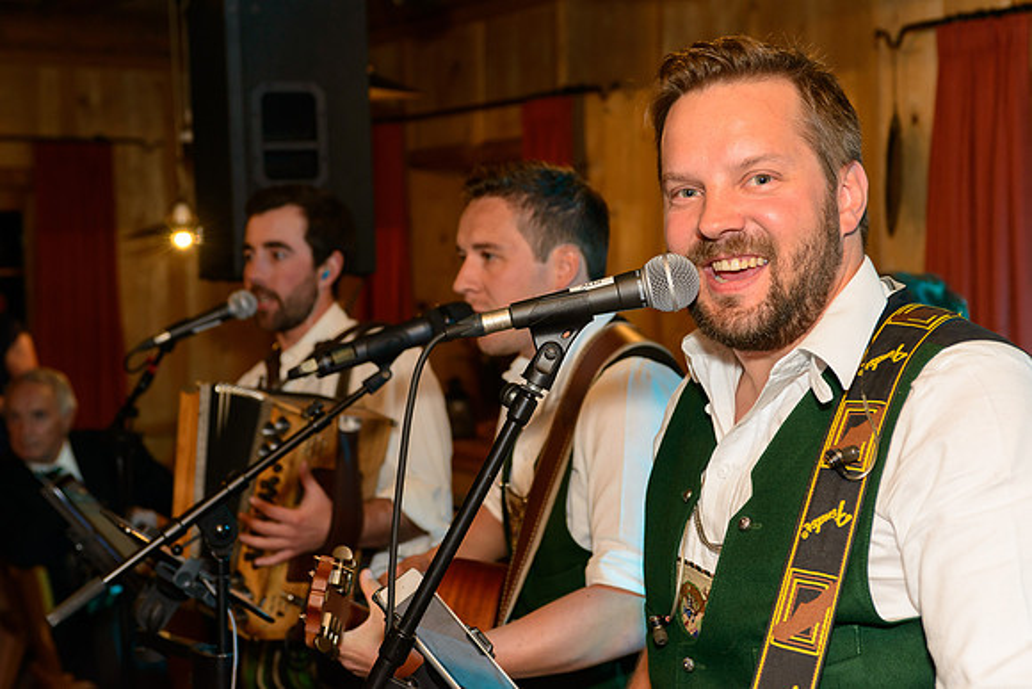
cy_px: 344
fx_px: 1720
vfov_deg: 22.6
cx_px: 516
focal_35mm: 60
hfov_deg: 33.4
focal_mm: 60
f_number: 5.6
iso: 1000
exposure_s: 1/60
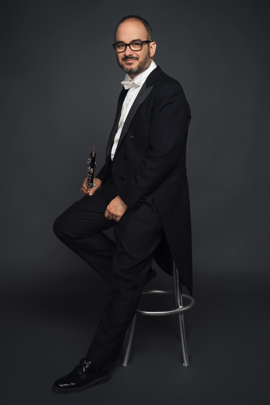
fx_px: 562
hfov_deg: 27.0
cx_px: 135
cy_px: 202
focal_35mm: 50
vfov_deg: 39.6
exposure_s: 1/160
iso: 100
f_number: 4.5
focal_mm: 50
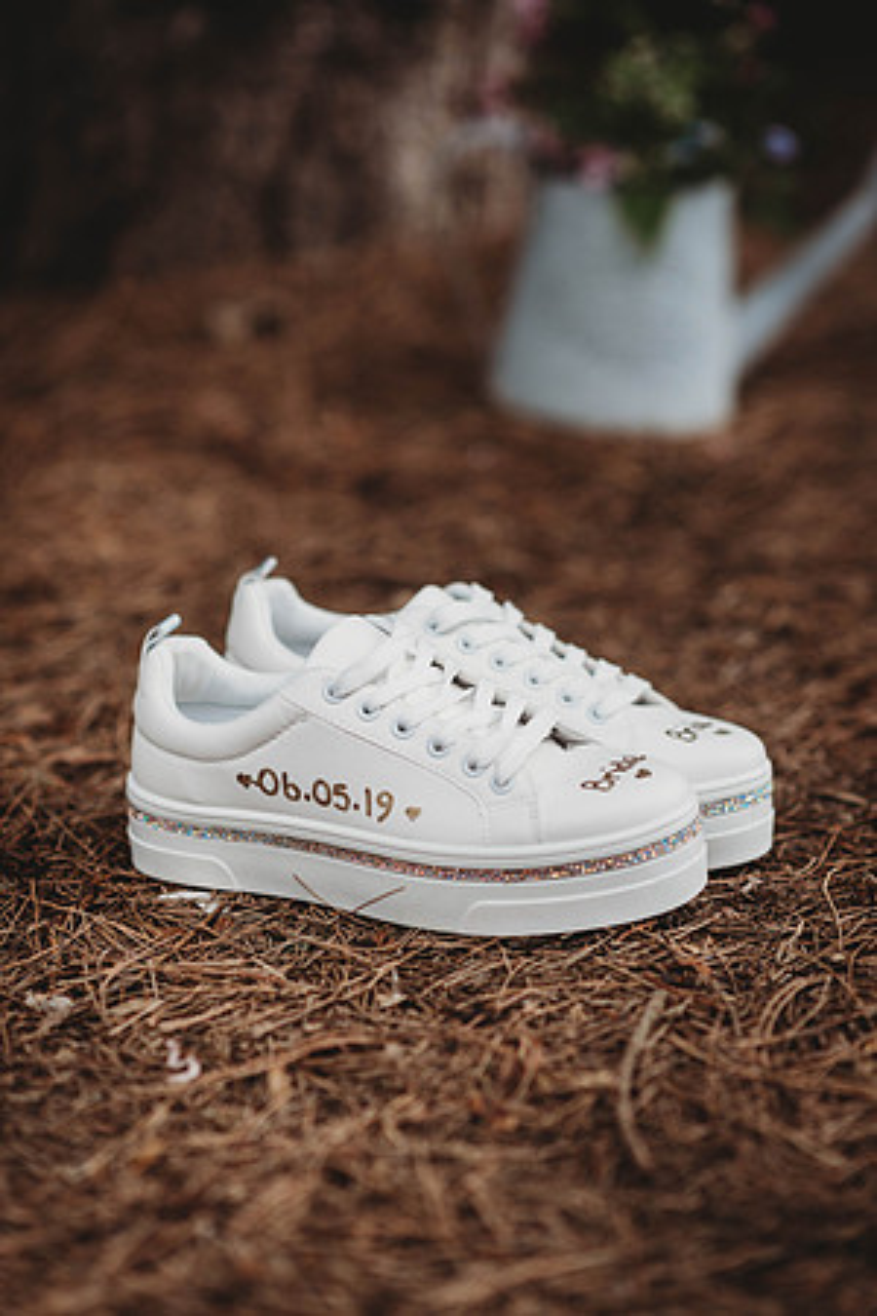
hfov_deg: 16.1
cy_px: 658
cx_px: 438
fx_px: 3106
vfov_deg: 23.9
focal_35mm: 85
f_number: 2.2
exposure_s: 1/2500
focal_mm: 85
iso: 200
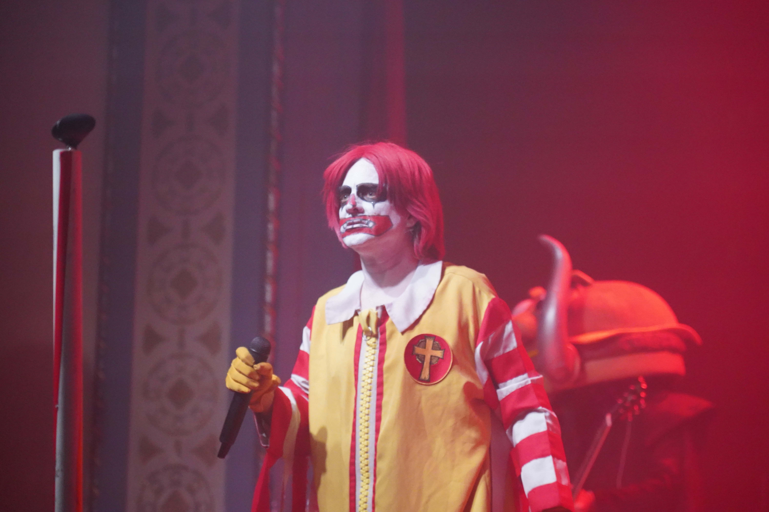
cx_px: 384
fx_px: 2243
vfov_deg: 13.0
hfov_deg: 19.5
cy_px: 256
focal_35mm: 105
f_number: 4
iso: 12800
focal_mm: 105
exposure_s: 1/160
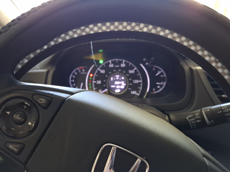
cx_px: 115
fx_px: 153
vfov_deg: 58.9
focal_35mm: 23
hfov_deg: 73.9
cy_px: 86
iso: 320
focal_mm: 5.54
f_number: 1.8
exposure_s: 1/30
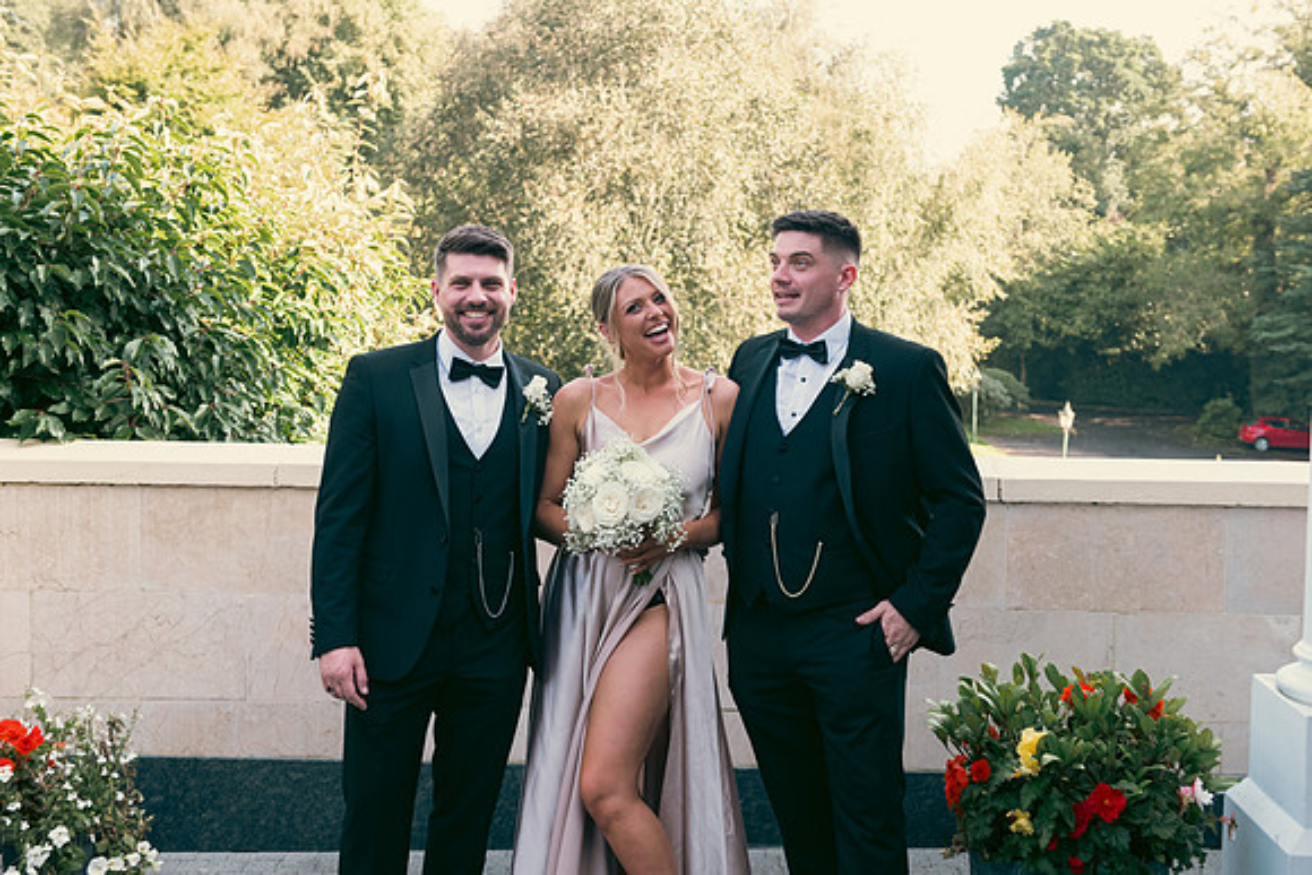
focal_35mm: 50
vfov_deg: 27.0
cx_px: 656
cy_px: 438
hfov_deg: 39.6
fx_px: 1823
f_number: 6.3
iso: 320
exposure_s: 1/160
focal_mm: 50
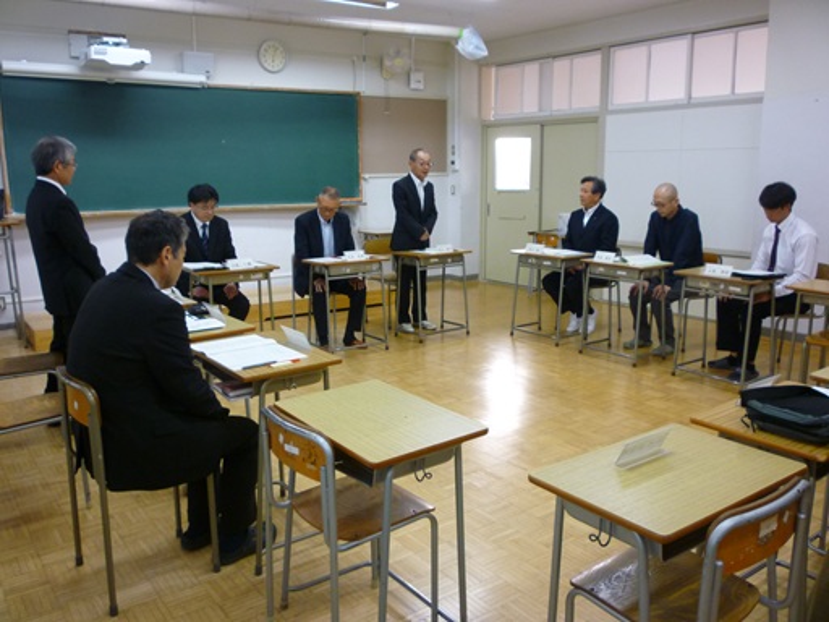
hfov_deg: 61.7
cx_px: 414
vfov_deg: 48.2
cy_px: 311
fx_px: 695
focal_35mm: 29
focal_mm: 5.2
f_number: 3.3
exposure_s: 1/30
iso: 250
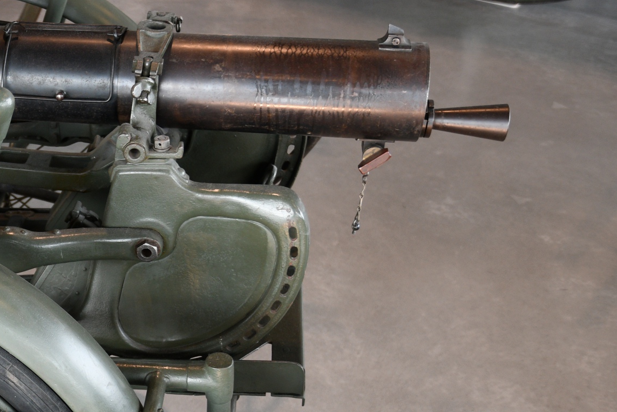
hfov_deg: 29.8
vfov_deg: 21.4
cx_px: 3
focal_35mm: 63
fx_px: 1080
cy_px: 308
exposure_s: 1/40
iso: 320
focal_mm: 20
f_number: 3.2
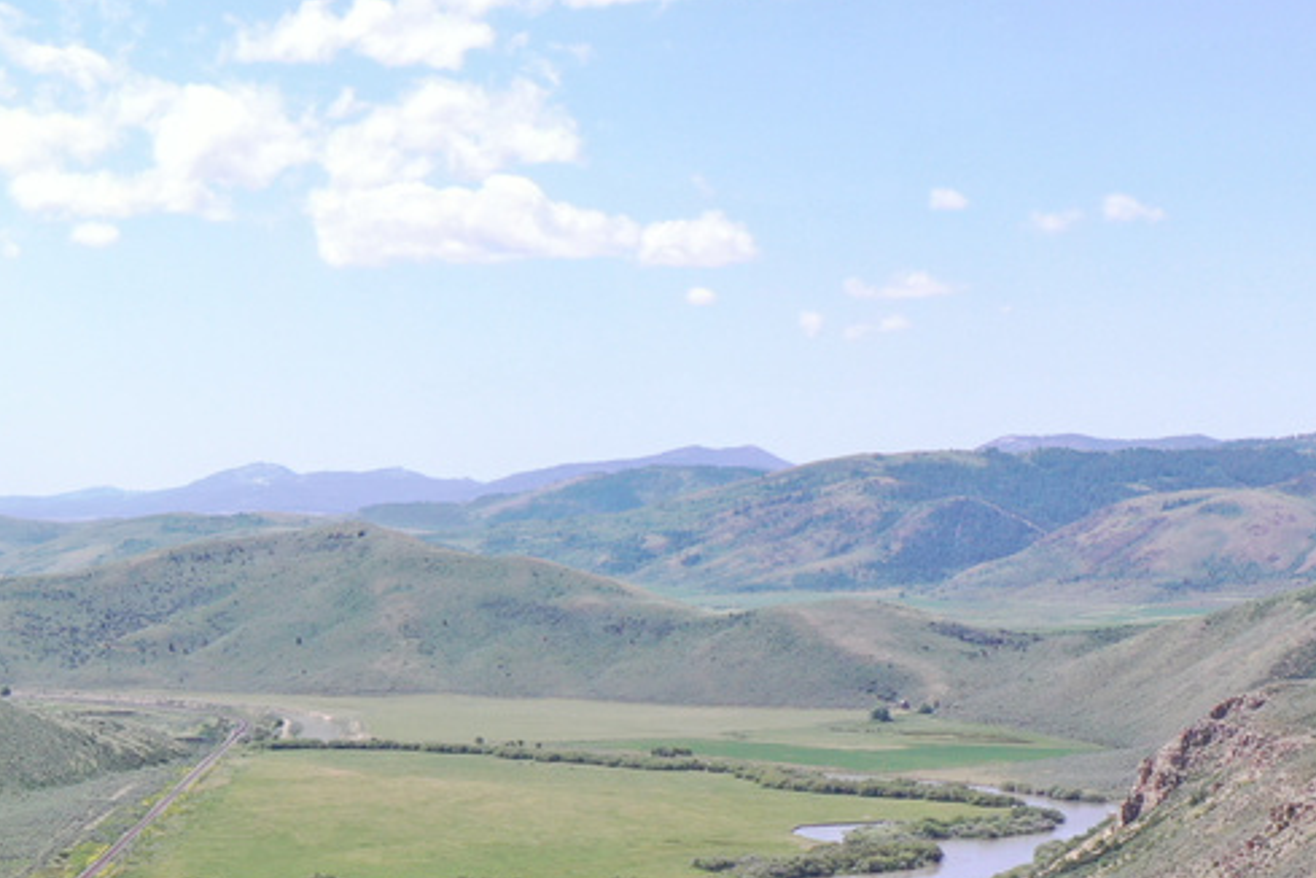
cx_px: -178
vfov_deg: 15.3
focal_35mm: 88
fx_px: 3217
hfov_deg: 21.7
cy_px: 867
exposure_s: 1/320
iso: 100
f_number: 5
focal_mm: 10.26
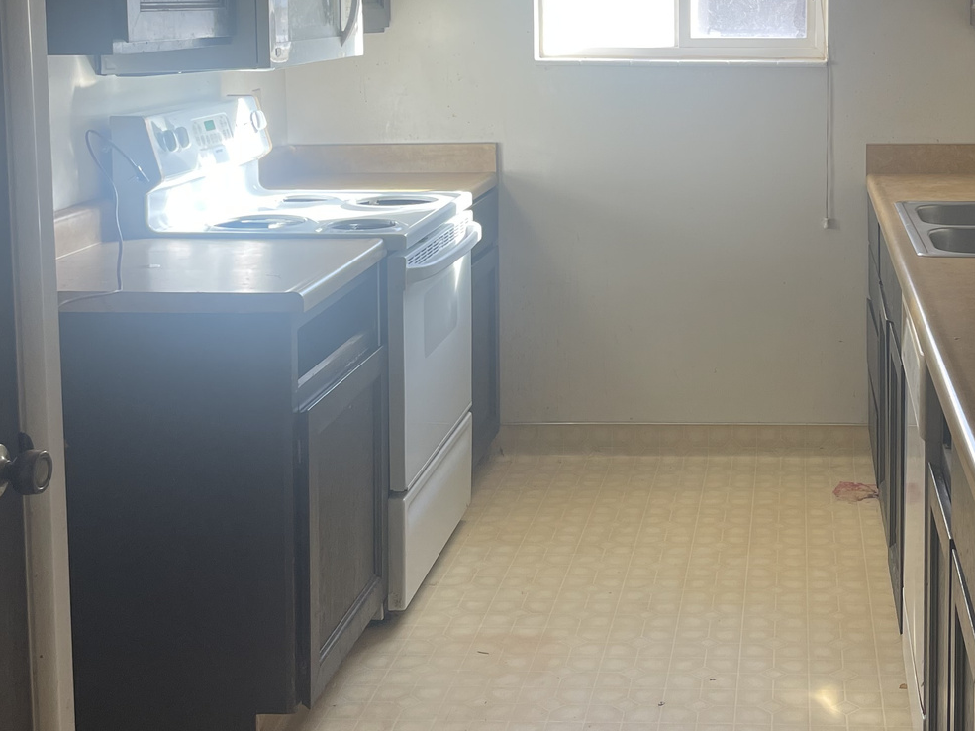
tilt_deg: -5.3
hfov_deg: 35.9
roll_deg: -0.1
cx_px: 748
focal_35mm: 52
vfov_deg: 27.3
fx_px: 1464
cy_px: 113
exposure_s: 1/121
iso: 50
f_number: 1.6
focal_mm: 5.1
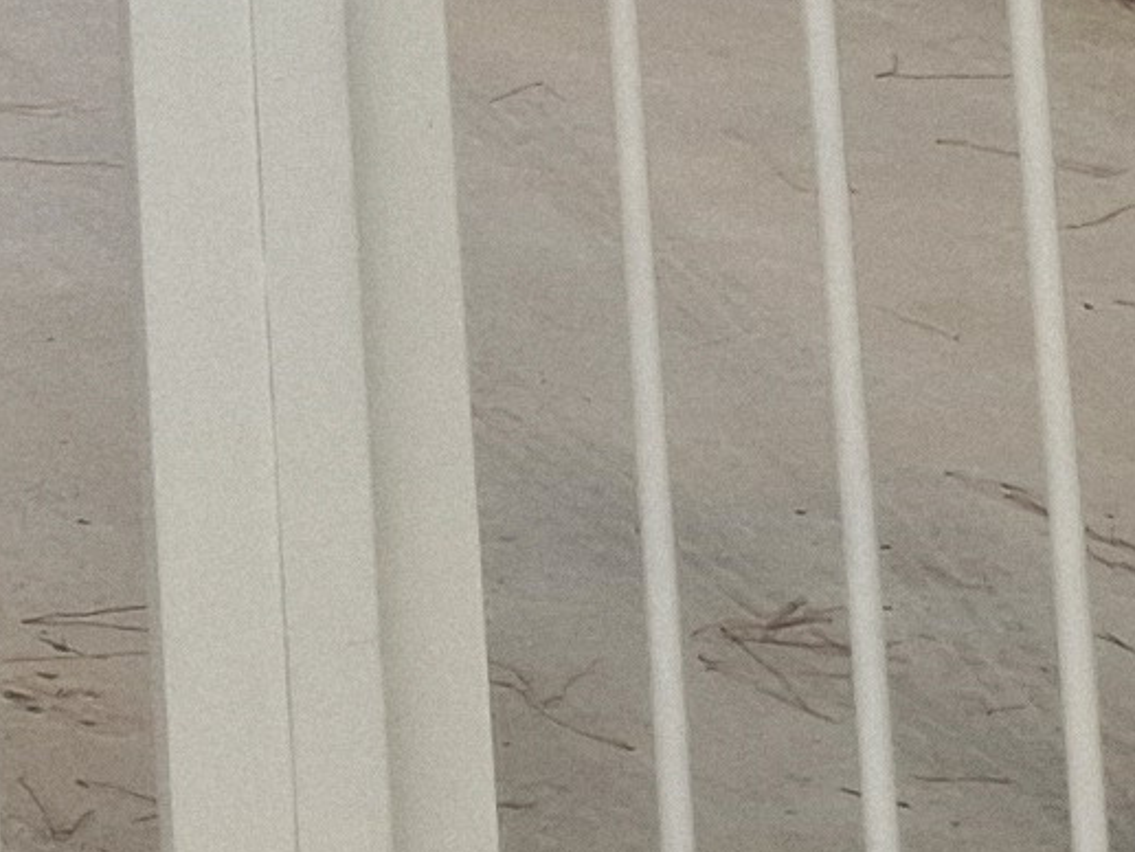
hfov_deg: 9.4
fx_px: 5838
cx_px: -1917
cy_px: -1673
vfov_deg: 7.4
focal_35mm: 178
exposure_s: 1/678
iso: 50
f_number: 1.8
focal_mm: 6.4
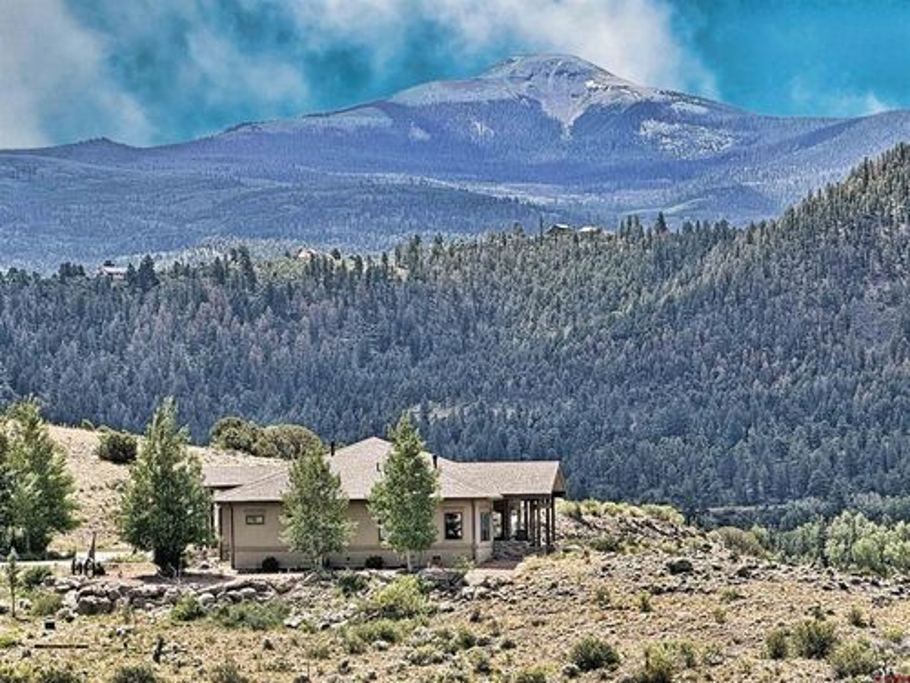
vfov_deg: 10.0
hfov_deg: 13.3
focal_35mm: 149
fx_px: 3917
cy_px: 342
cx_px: 455
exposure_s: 1/638
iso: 32
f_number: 2.8
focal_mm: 16.89
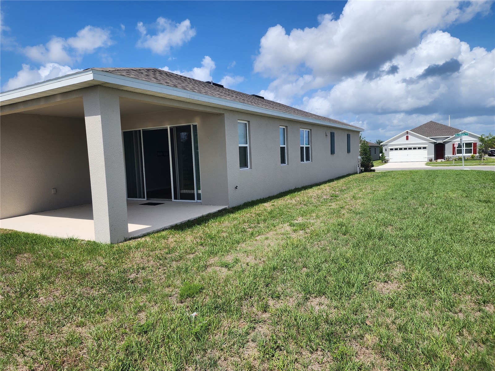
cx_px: 248
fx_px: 329
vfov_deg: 58.9
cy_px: 186
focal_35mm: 23
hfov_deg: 73.9
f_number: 1.8
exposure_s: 1/1597
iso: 12
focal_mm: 6.4
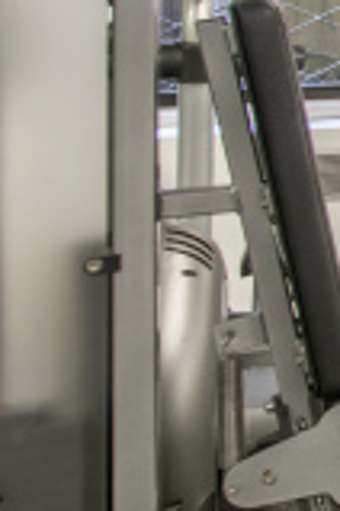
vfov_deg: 20.9
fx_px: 1360
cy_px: 90
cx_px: 1312
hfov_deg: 8.4
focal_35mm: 96
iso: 400
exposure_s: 2
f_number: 8
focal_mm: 14
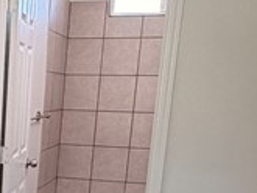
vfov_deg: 16.0
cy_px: 261
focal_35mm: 87
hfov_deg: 20.4
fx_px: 646
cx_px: -84
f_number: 2.2
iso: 160
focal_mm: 2.22
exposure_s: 1/120
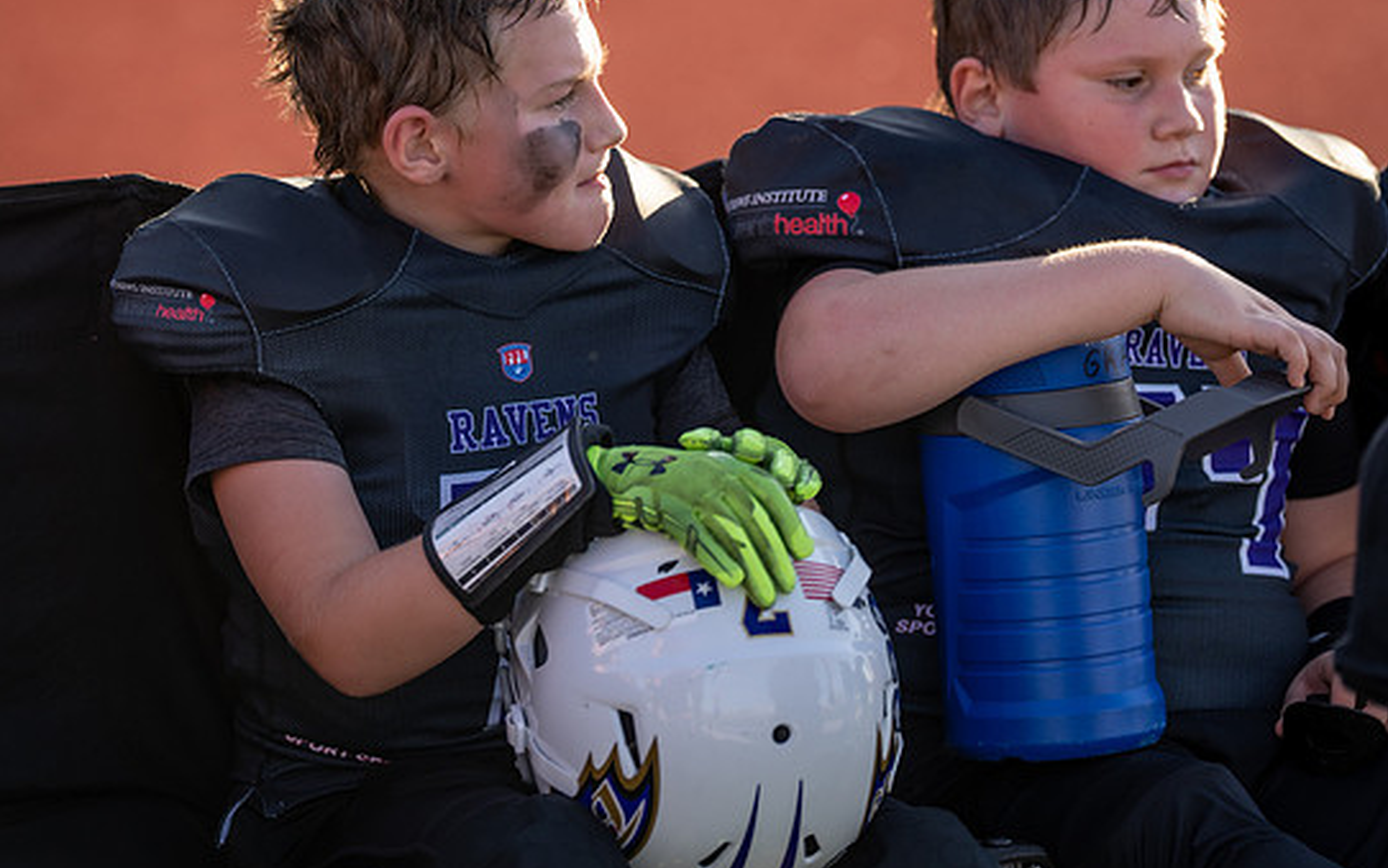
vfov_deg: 7.3
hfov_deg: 11.6
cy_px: 264
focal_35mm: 180
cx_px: 455
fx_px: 6810
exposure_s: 1/640
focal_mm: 131
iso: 100
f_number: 2.8
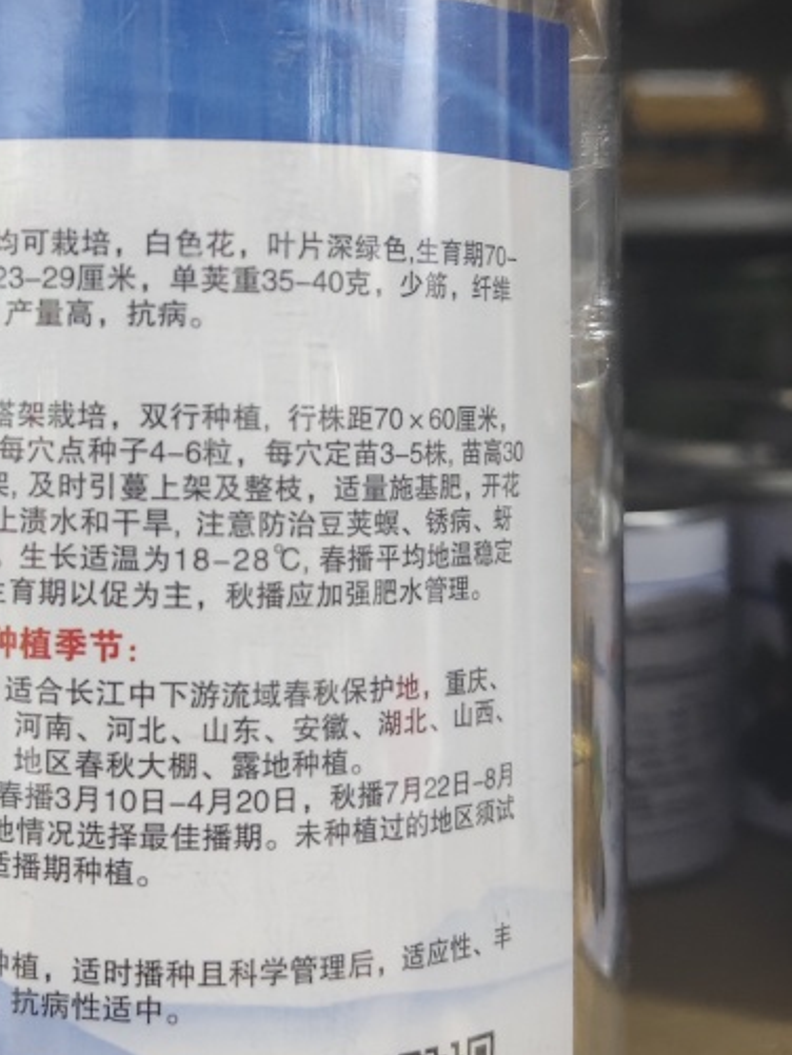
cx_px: 135
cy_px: 344
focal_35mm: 49
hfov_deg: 28.9
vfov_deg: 38.4
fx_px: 1494
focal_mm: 5.56
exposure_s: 1/100
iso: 1145
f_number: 1.88
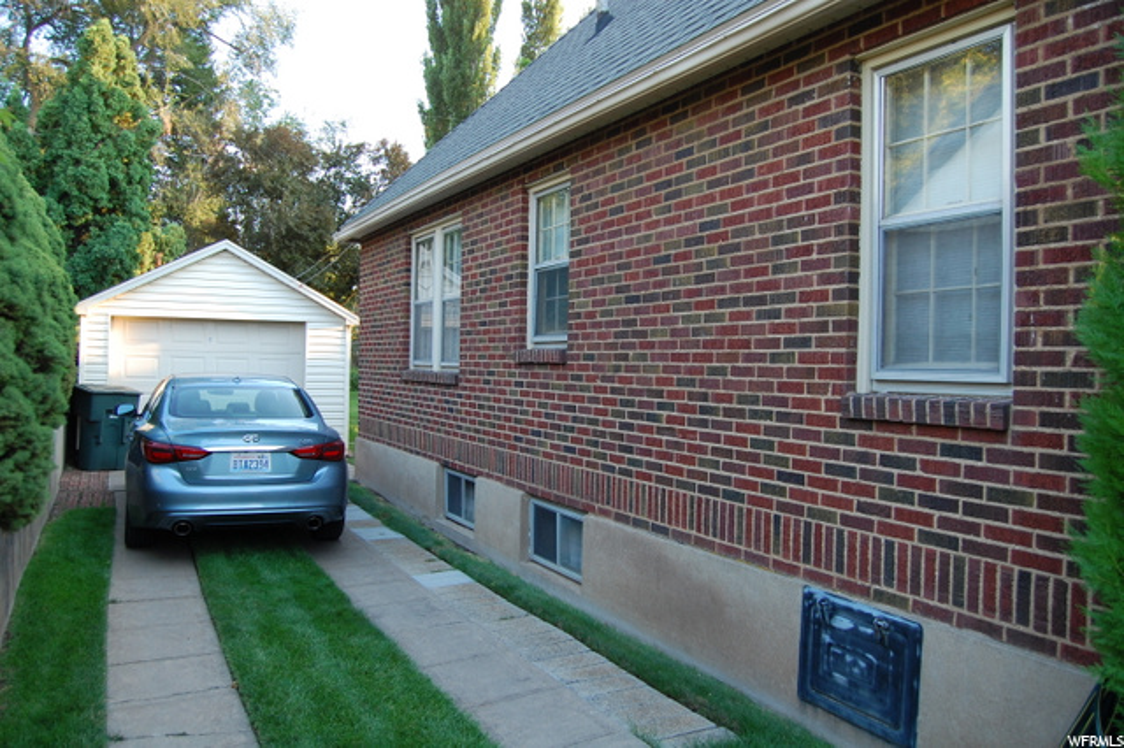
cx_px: 562
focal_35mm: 27
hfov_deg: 67.4
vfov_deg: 47.9
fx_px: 843
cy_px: 374
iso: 400
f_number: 4.5
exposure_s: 1/80
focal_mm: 18
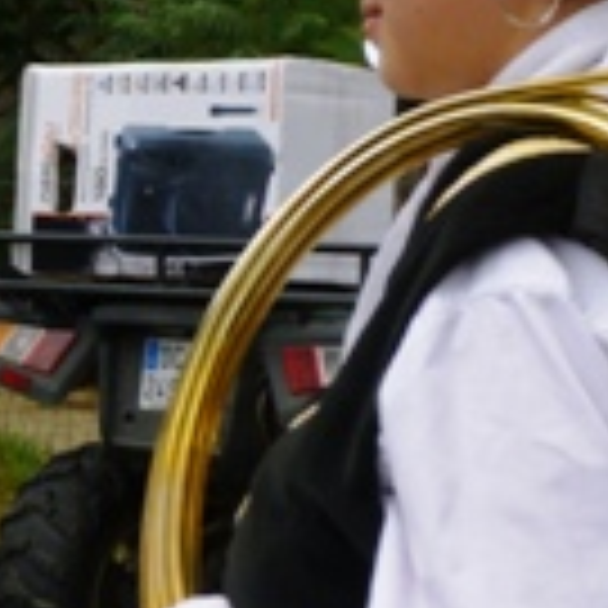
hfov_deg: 9.7
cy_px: 410
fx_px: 3497
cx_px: -212
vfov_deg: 9.9
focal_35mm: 176
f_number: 4.3
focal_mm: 10.7
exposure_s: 1/400
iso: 100
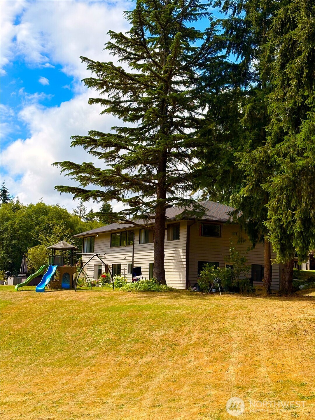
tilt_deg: +8.0
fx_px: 631
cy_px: 210
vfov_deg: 36.8
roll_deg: -1.6
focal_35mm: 52
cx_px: 158
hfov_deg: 28.0
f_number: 1.6
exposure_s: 1/2865
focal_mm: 5.96
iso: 40
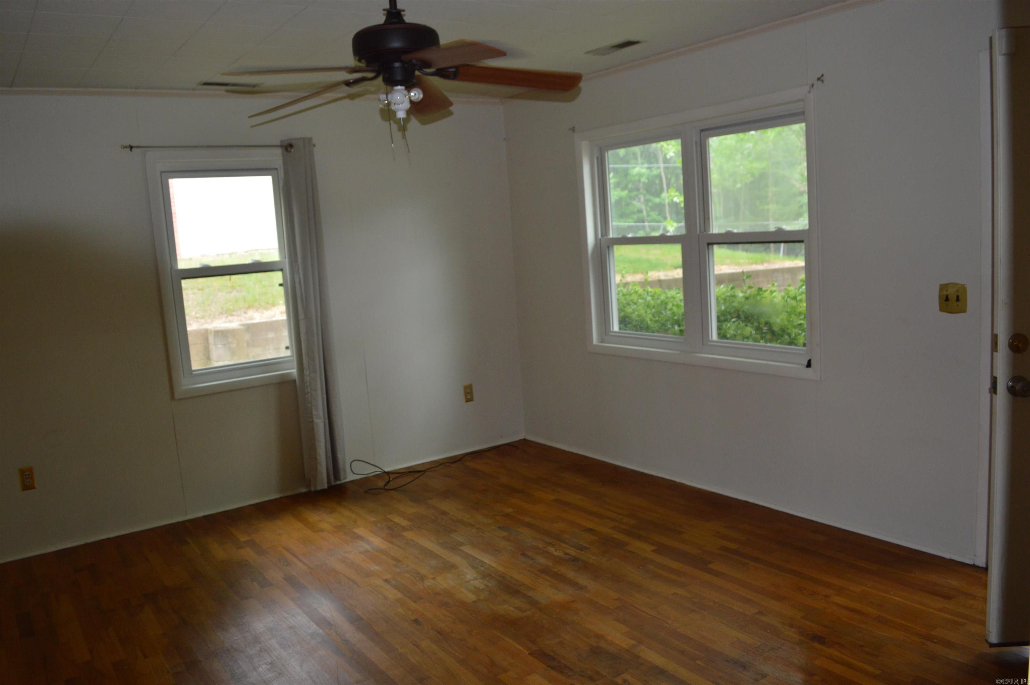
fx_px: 772
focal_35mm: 27
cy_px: 342
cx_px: 515
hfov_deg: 67.4
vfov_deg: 47.8
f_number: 3.5
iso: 640
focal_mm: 18
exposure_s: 1/60
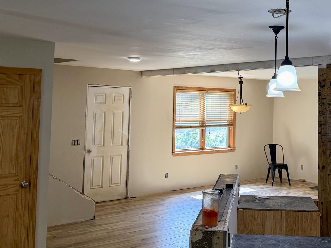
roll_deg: -0.2
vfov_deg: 29.9
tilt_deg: +3.6
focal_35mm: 48
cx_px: 242
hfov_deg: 38.8
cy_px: 74
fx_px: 459
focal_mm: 6.76
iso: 250
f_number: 1.78
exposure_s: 1/120
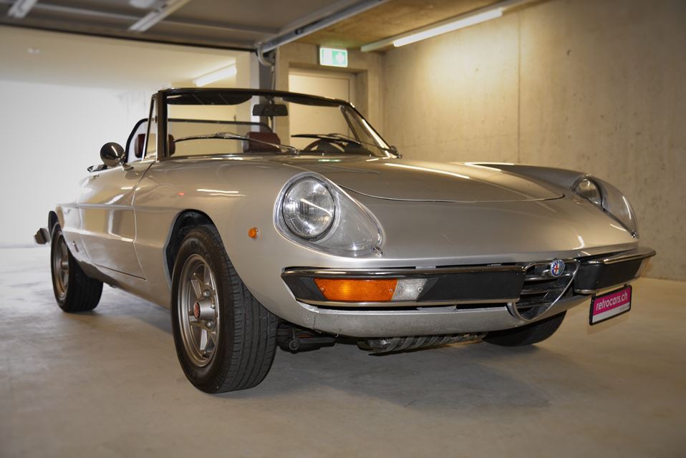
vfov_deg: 35.1
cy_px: 229
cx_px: 343
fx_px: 725
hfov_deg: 50.7
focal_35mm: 38
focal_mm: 38
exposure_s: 1/60
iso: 500
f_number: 4
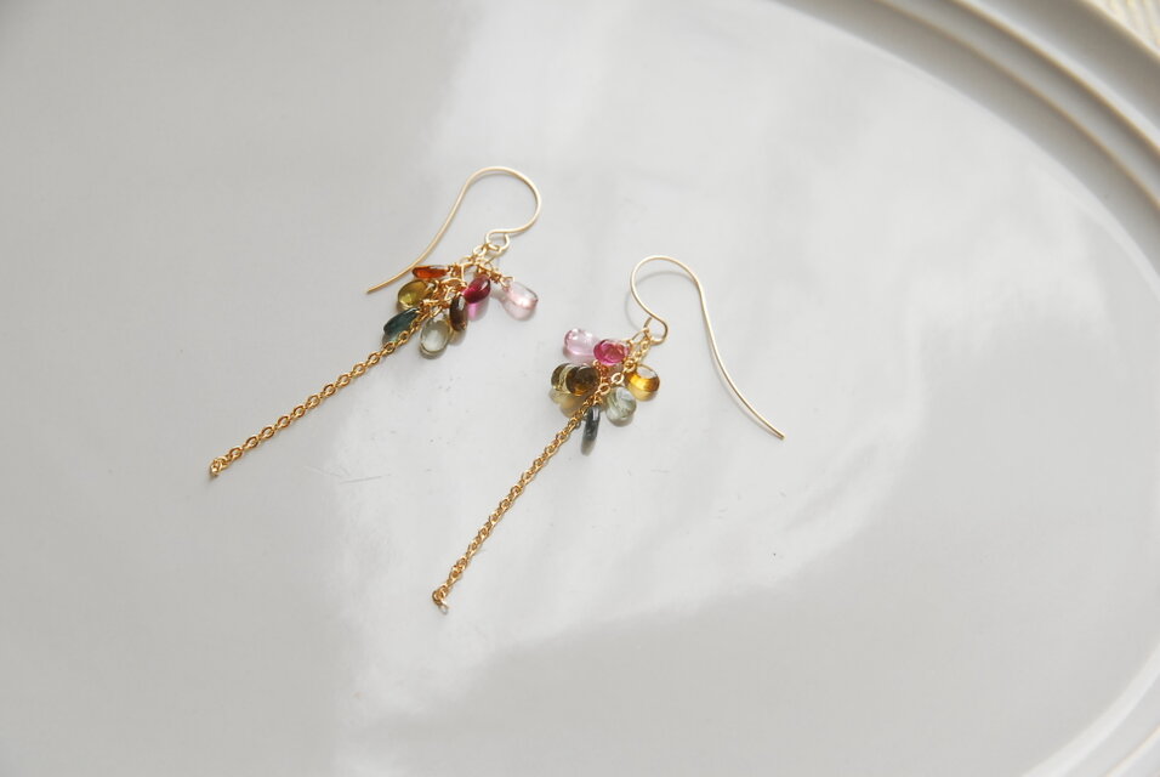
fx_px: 2662
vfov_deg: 16.6
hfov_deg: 24.6
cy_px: 388
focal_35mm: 82
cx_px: 580
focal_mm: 55
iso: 400
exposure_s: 1/90
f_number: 7.1
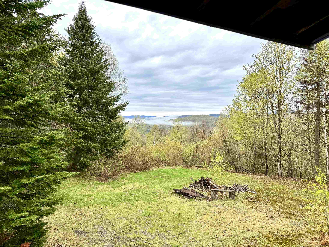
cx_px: 164
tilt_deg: -3.3
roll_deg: +0.4
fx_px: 228
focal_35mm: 24
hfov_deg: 71.6
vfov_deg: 56.8
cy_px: 124
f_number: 1.78
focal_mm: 6.76
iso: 80
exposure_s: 1/1488
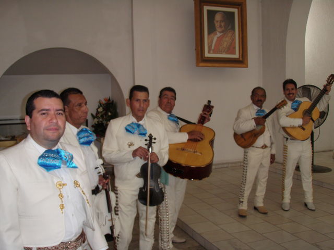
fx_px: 367
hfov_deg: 49.0
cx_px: 167
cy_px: 125
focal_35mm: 38
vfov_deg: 37.7
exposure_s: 1/30
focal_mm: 6.7
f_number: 3.5
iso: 125
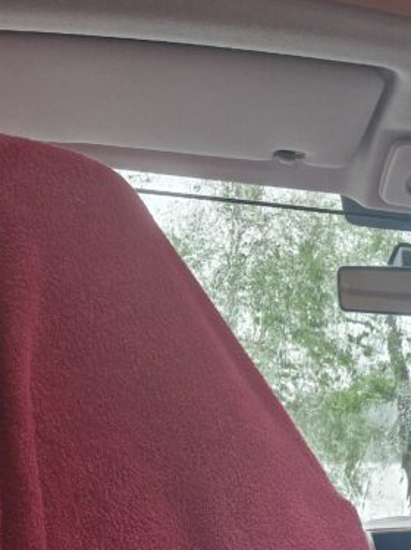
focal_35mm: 63
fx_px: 998
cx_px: 530
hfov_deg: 21.2
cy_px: 585
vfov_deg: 28.3
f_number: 1.8
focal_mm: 5.4
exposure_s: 1/100
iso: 125
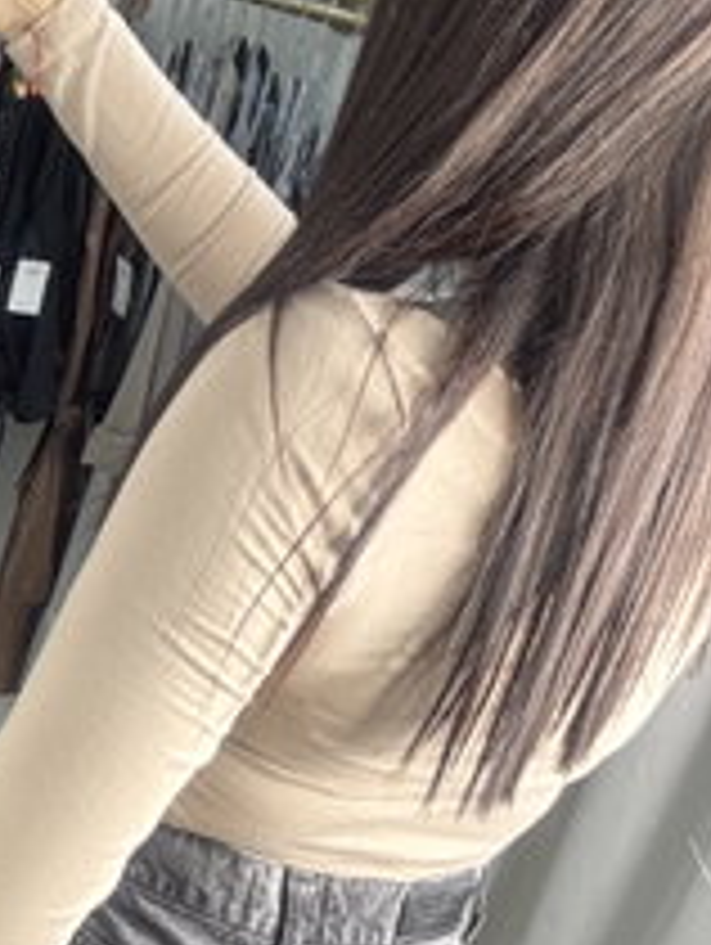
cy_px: 907
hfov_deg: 19.4
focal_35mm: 76
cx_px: 333
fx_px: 2077
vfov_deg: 24.6
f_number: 1.9
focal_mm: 2.69
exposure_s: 1/50
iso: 80
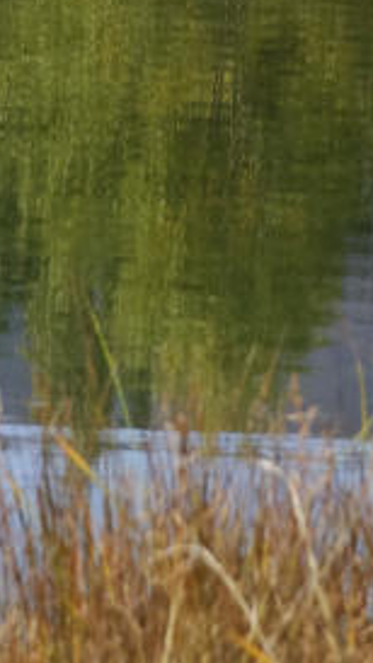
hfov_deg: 2.0
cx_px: 409
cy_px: -1328
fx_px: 10504
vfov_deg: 3.5
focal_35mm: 597
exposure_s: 1/640
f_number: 7.1
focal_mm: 52
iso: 320
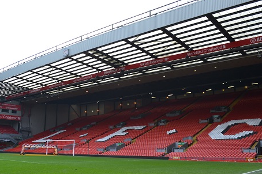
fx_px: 255
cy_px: 98
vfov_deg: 37.7
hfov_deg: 54.5
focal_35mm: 35
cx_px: 136
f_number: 5.6
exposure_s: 1/125
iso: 220
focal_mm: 18
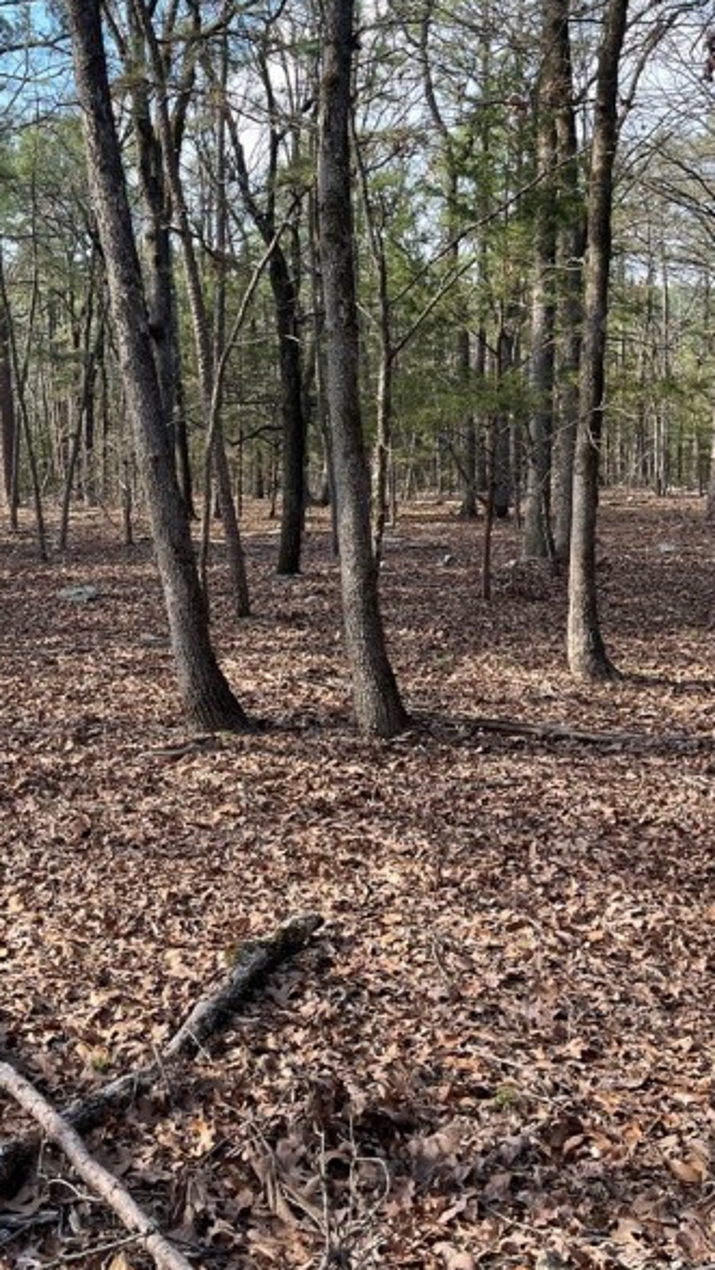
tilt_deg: -4.6
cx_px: 149
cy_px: 527
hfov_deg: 31.2
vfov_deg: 53.7
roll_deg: -1.8
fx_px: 1246
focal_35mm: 37
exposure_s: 1/397
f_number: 1.6
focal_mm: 5.1
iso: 50
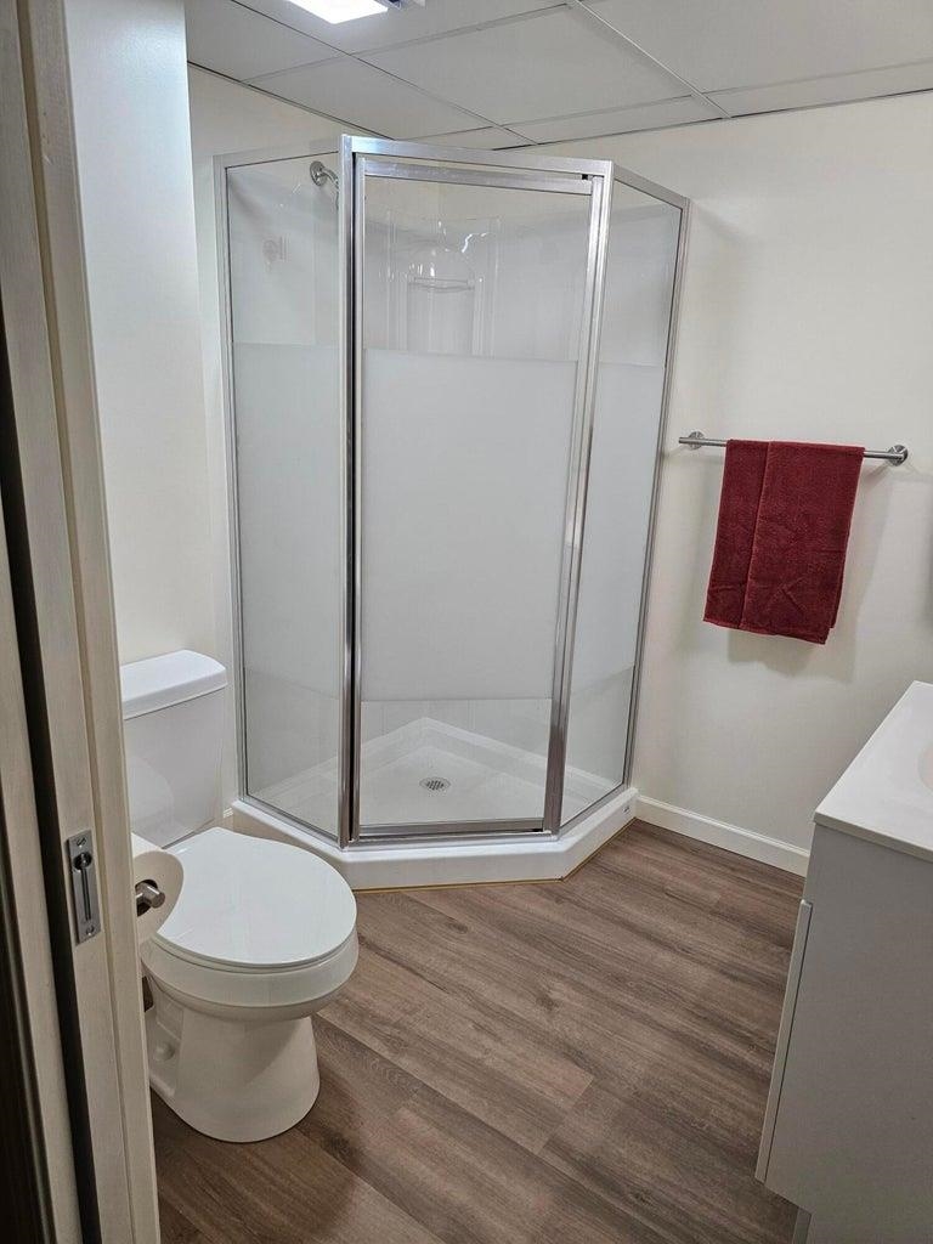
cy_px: 622
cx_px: 466
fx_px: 827
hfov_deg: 58.9
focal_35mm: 23
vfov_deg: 73.9
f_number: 1.7
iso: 160
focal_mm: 6.3
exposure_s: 1/120
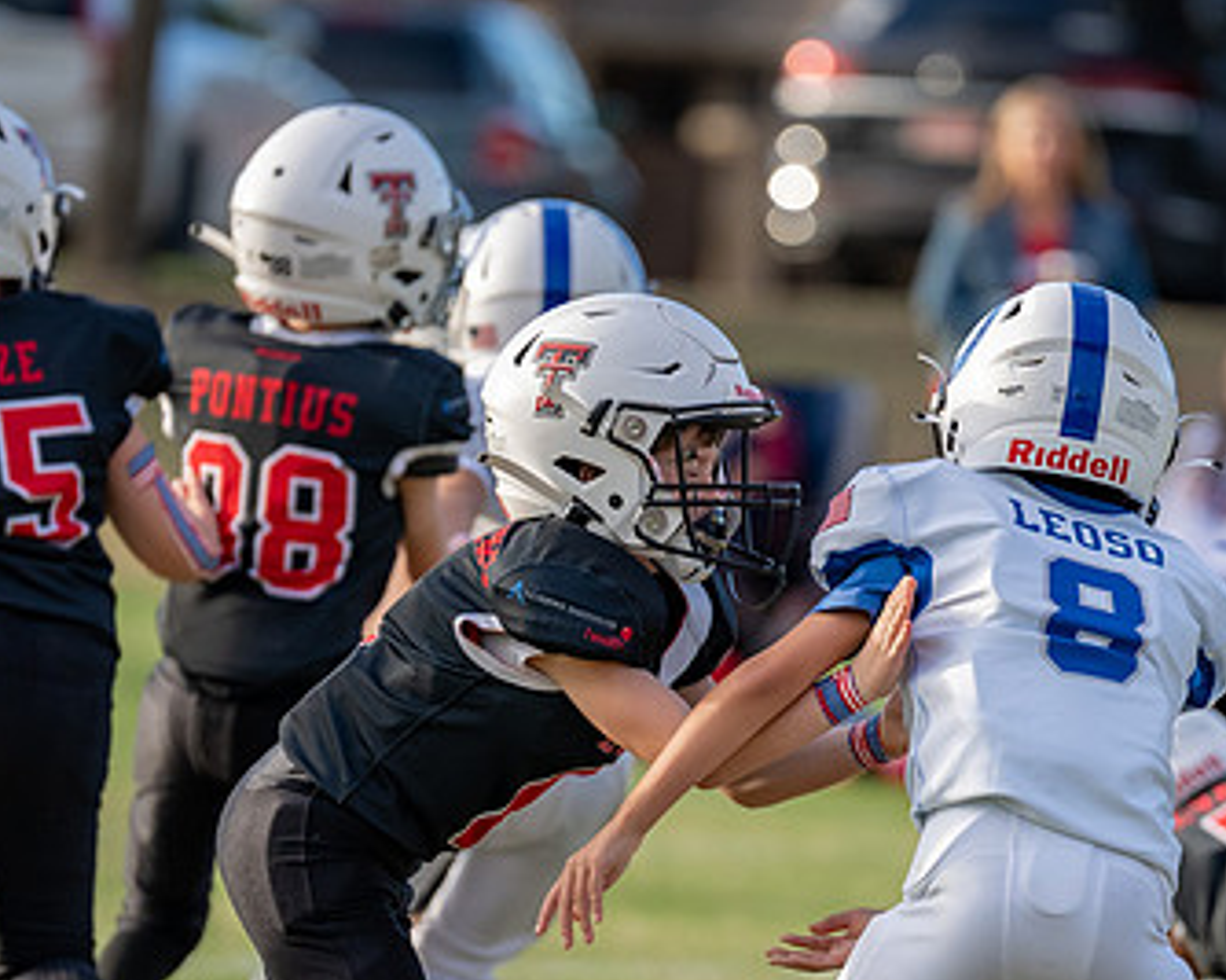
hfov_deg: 3.5
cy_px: 806
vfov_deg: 2.8
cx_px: 699
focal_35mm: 555
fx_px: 20132
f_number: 2.8
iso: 200
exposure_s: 1/1250
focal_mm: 200
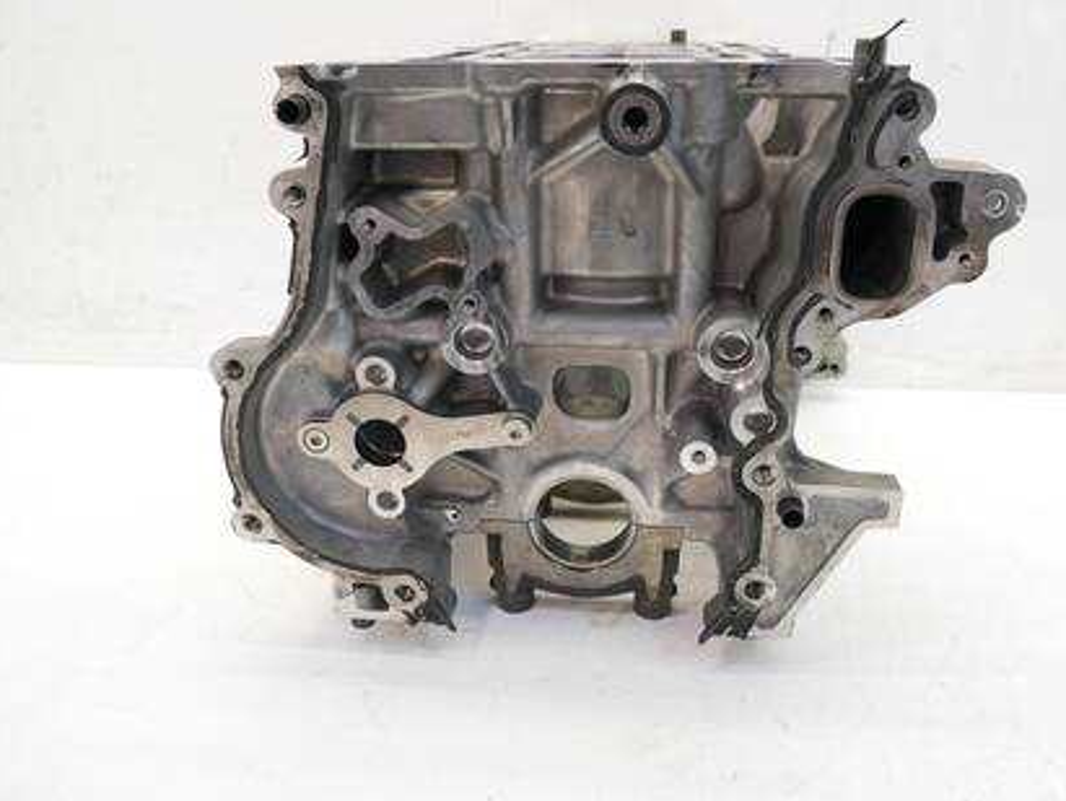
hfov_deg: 63.3
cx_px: 571
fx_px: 863
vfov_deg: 49.7
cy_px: 360
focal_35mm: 28
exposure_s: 1/60
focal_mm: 12
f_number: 3.5
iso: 500
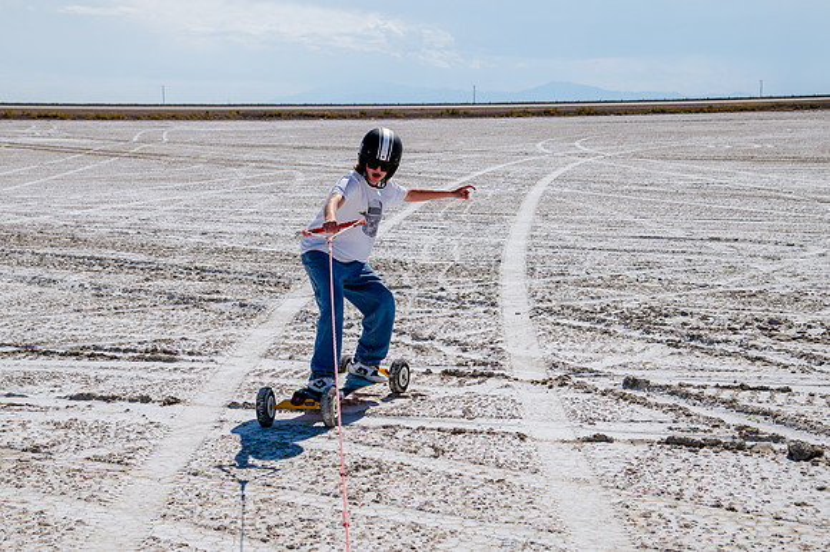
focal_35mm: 69
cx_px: 364
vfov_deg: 19.7
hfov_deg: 29.2
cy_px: 286
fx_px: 1589
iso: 160
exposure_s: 1/1250
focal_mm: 58
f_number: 6.3
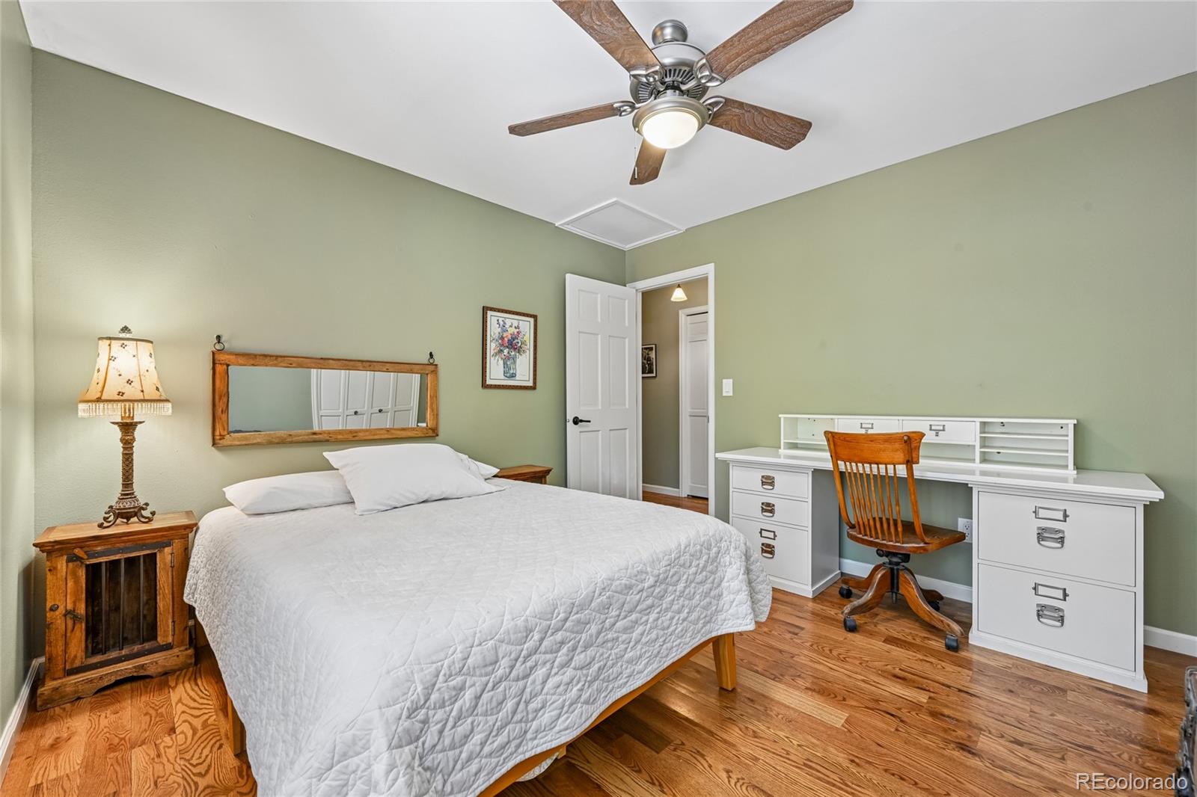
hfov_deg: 104.3
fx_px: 465
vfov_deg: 81.2
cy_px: 398
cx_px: 598
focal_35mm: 14
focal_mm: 14
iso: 400
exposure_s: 1/6
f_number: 10
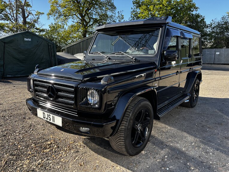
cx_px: 110
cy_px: 89
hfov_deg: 65.3
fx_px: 179
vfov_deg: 51.4
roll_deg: +1.1
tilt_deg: -10.7
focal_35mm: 27
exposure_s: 1/684
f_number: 1.6
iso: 50
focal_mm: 5.96
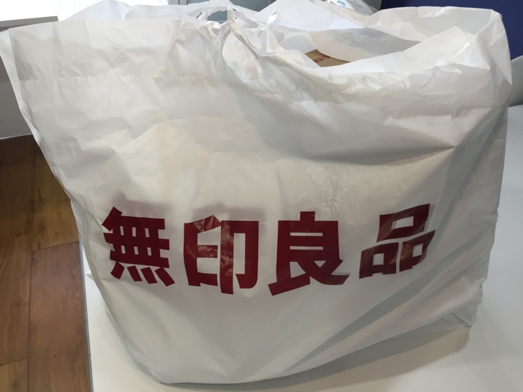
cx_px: 262
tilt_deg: -39.8
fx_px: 438
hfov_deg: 61.7
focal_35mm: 29
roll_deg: -1.0
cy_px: 196
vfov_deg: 48.2
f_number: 2.2
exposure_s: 1/30
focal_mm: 4.15
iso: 64
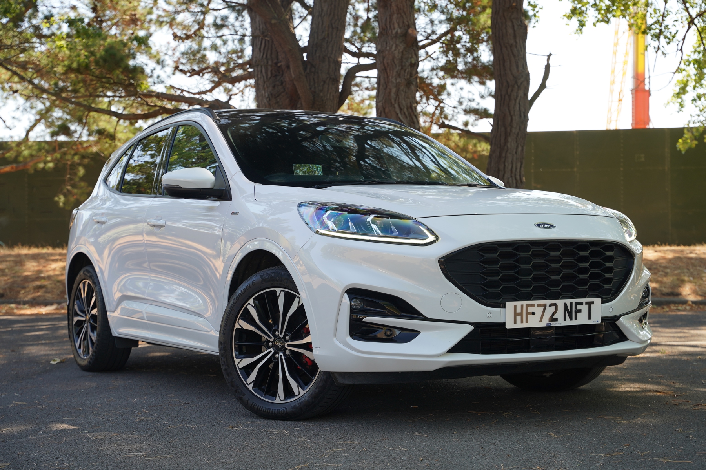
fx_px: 1111
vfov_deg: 23.9
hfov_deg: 35.3
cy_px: 235
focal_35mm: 57
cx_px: 353
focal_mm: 56.7
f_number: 4.5
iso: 100
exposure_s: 1/80
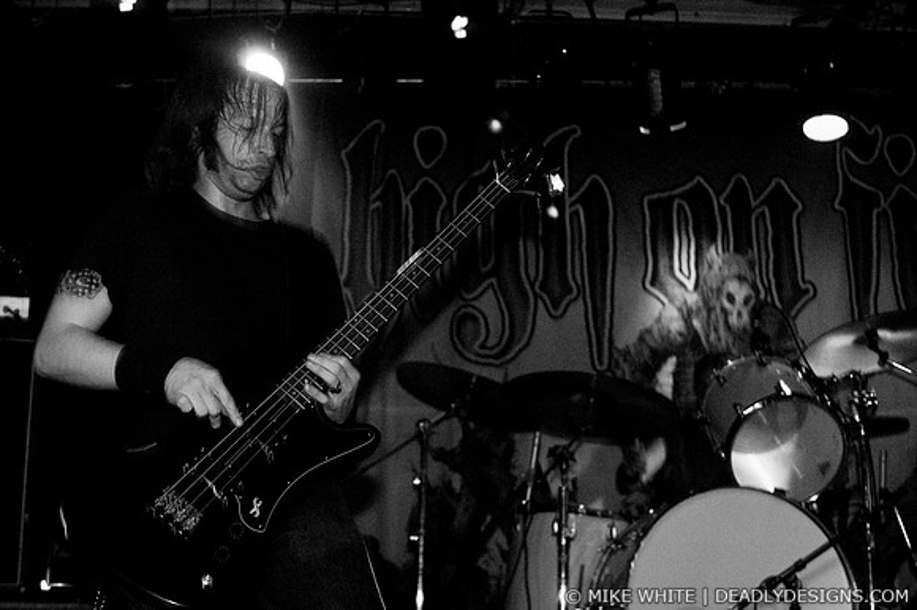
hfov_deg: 37.9
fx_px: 1336
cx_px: 458
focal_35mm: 52
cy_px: 305
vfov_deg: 25.7
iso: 800
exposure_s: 1/40
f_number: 2.8
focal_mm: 35
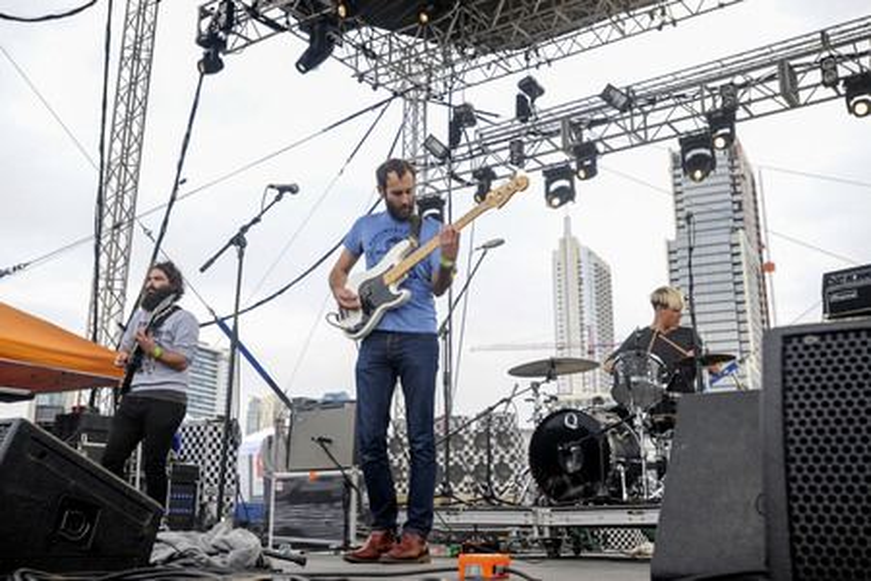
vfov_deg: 37.9
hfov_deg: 54.4
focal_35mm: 35
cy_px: 290
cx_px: 436
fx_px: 847
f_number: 4
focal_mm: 35
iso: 1250
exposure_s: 1/640
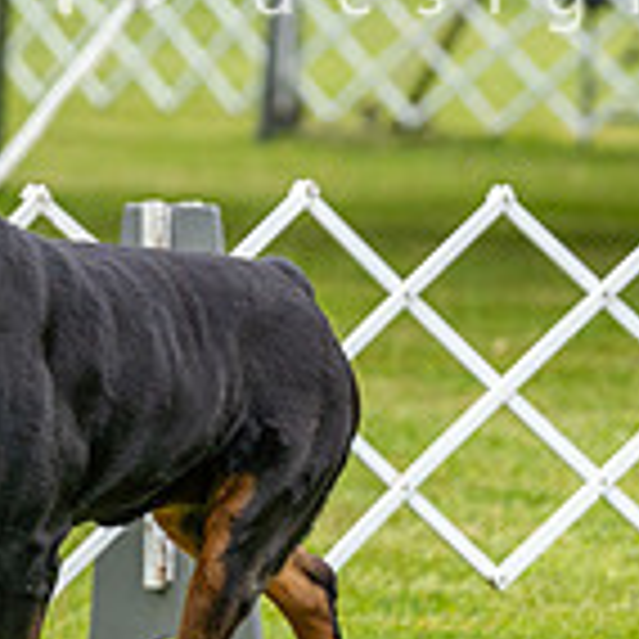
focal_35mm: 475
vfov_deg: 3.7
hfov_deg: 3.7
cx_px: 108
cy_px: 128
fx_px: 9920
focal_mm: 137
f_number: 4
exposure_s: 1/800
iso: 640
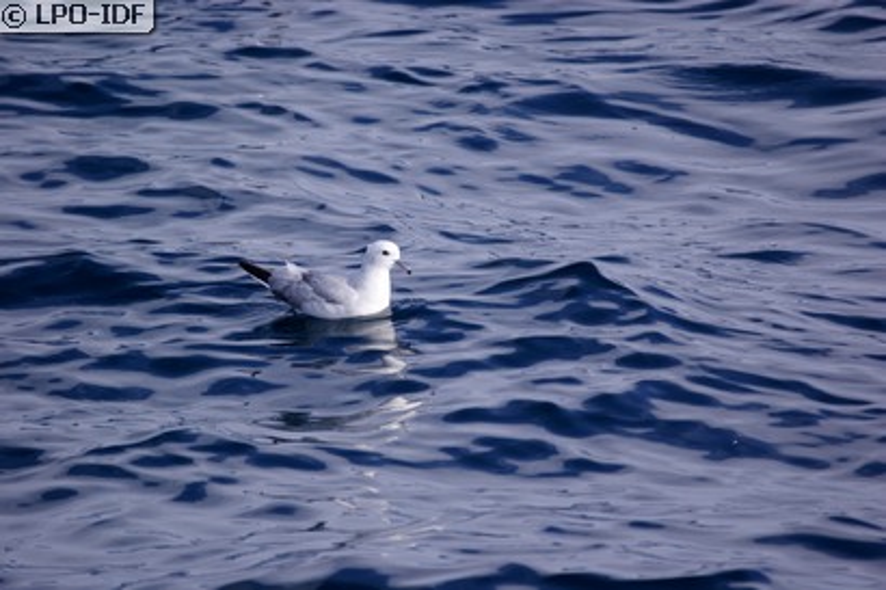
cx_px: 443
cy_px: 295
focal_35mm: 450
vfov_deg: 3.1
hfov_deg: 4.6
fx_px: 11070
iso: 100
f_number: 5.6
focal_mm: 300
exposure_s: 1/500
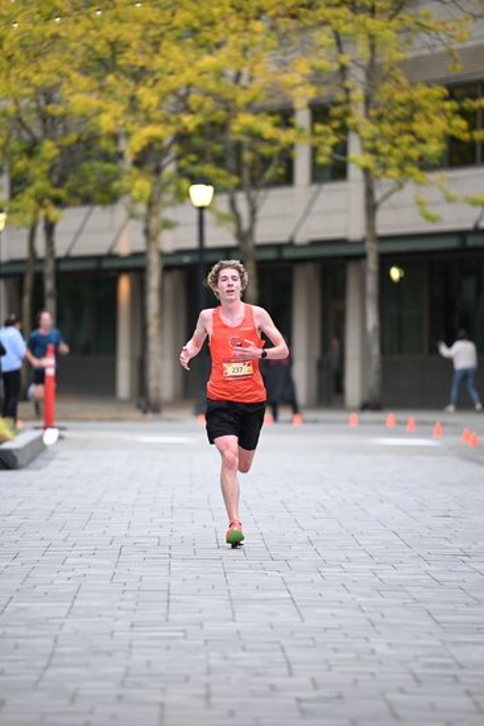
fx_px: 4030
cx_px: 242
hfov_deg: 6.9
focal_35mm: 200
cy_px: 363
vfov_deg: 10.3
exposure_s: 1/800
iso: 1600
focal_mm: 200
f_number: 2.8
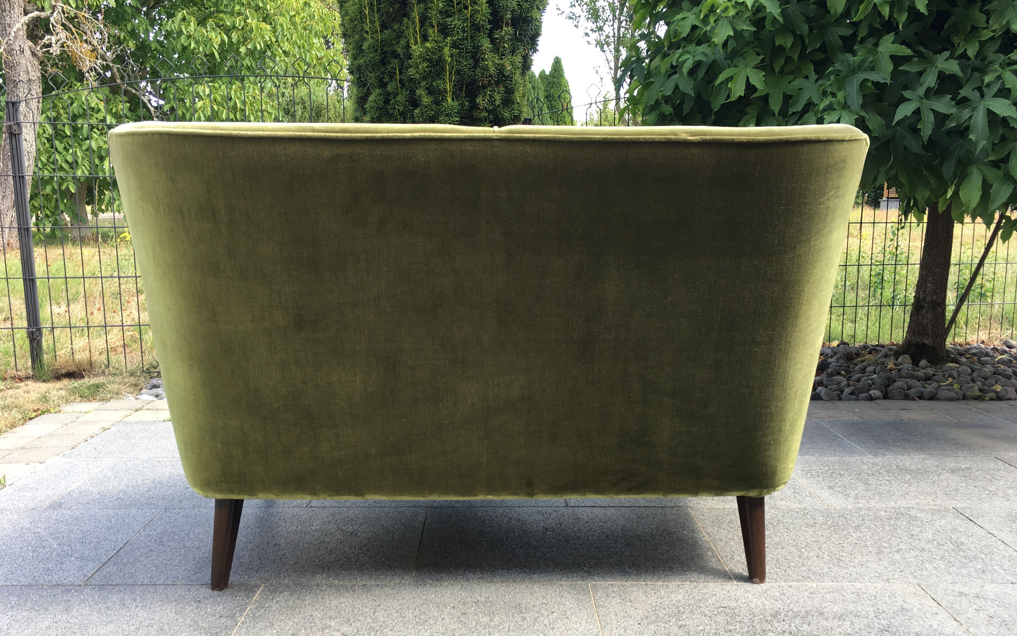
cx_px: 507
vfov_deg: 40.6
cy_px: 340
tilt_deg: -10.5
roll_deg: +0.3
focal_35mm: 31
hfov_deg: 61.2
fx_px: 859
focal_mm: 4.15
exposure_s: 1/102
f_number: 2.2
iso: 25
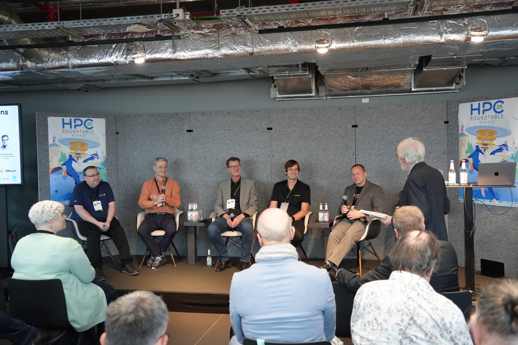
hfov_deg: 53.1
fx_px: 518
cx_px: 259
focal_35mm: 36
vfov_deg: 36.9
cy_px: 172
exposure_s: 1/160
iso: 4000
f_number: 4
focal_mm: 36
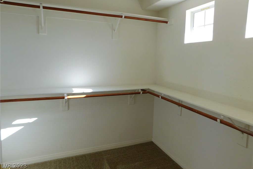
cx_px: 127
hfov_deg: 73.8
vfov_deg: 53.0
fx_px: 169
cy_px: 74
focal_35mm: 24
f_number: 3
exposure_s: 1/100
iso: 125
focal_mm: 4
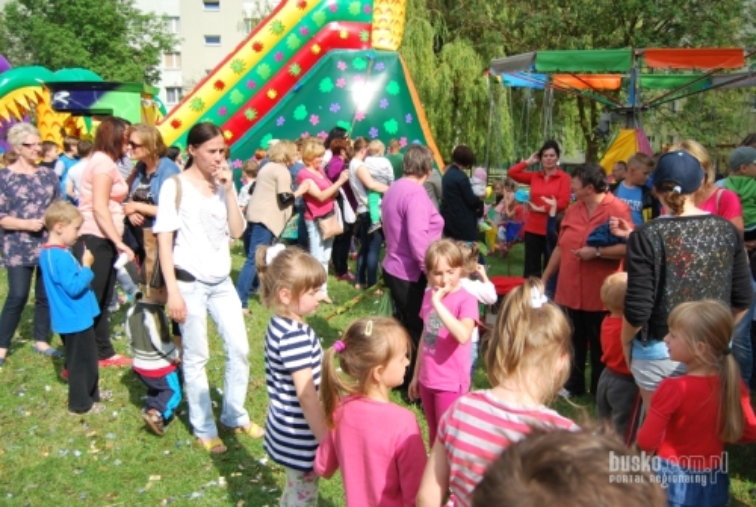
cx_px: 378
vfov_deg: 43.7
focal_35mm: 30
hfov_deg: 61.9
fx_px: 631
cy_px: 254
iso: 140
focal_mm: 20
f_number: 4
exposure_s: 1/1000
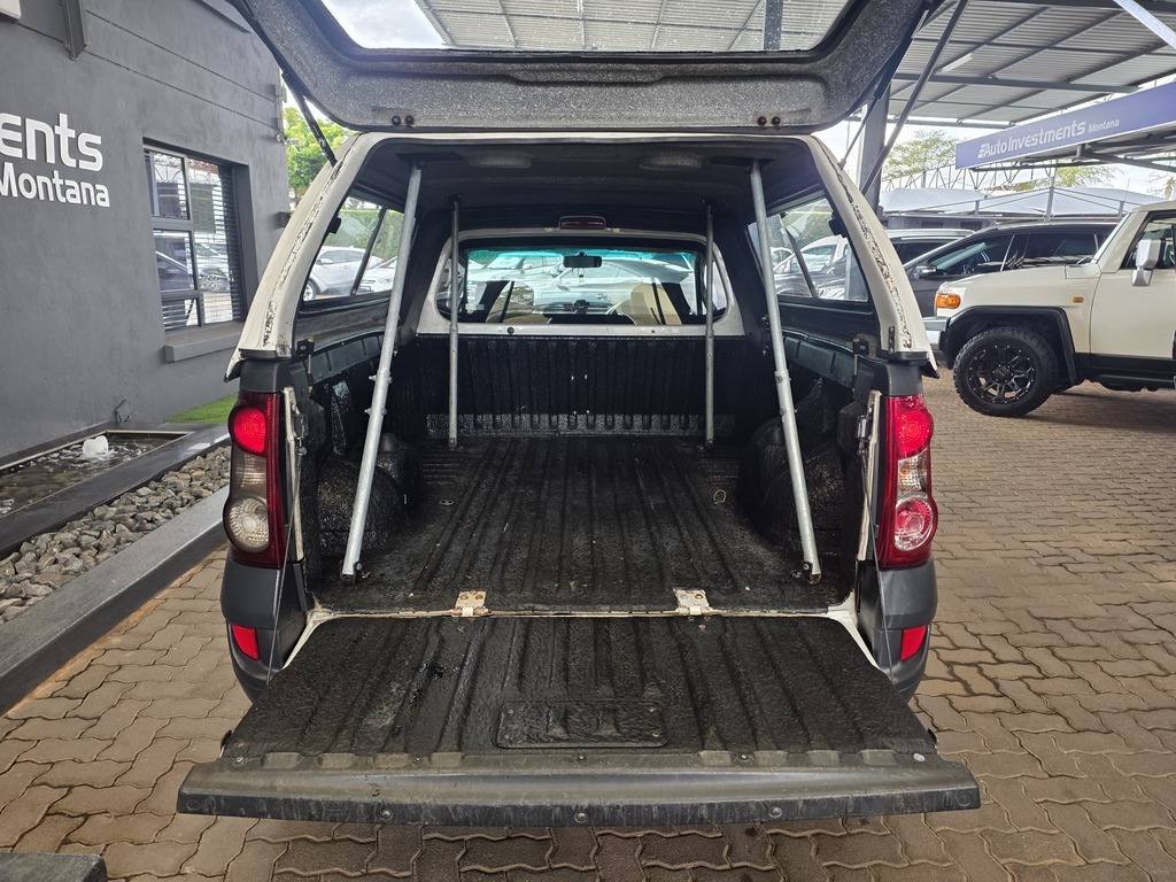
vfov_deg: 58.9
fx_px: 781
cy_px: 441
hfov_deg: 73.9
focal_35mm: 23
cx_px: 588
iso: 125
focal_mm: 6.25
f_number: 1.7
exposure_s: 1/180
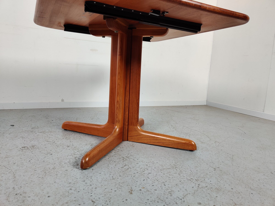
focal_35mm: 27
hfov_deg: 65.3
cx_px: 138
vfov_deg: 51.4
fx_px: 214
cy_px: 103
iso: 200
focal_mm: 4.75
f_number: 1.65
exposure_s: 1/100
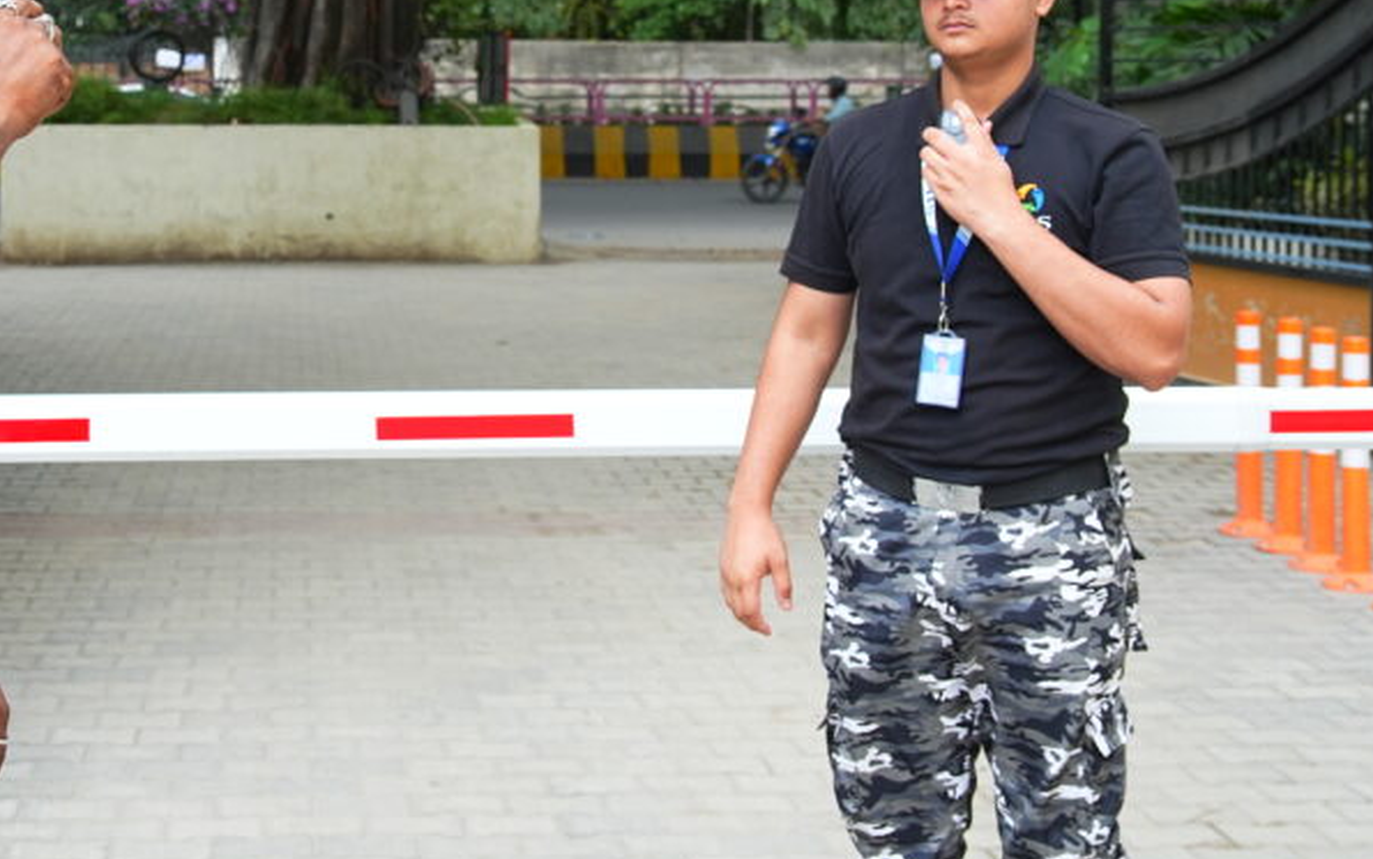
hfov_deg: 32.2
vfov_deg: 20.4
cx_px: 440
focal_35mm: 63
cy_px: 149
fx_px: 2358
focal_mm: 36
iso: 400
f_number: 7.1
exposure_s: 1/160
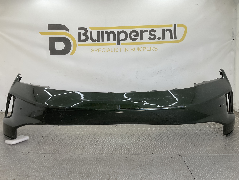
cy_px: 90
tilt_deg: -7.2
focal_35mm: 29
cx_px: 120
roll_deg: -0.2
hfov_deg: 61.7
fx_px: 200
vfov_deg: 48.2
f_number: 1.8
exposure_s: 1/156
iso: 16
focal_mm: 3
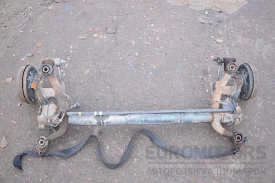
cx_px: 138
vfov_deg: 40.0
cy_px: 92
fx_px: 252
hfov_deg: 57.2
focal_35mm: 33
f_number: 5
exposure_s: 1/200
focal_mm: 22
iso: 800
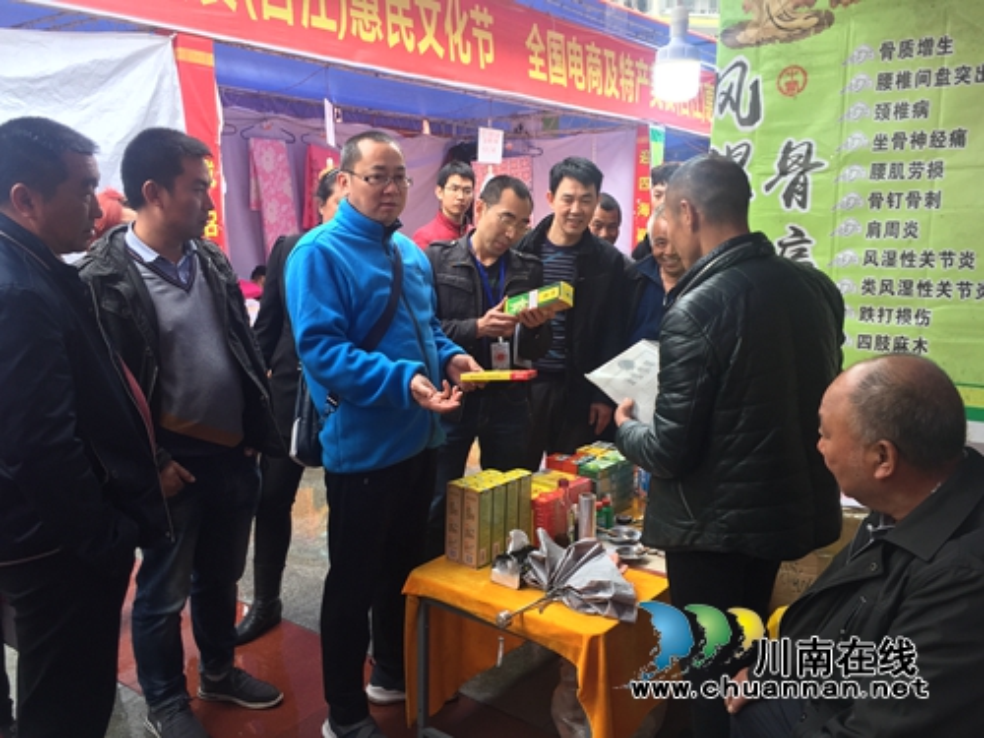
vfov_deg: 48.2
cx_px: 492
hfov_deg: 61.7
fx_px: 824
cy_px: 369
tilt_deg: -10.7
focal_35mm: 29
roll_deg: -1.0
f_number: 2.2
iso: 50
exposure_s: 1/100
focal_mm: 4.15
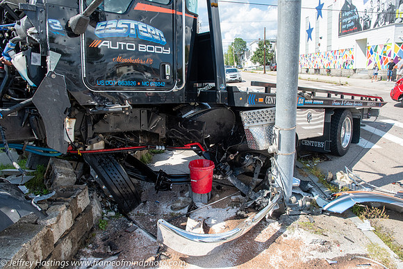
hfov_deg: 73.7
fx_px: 269
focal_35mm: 24
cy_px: 134
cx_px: 202
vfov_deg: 53.2
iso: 500
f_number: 11
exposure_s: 1/320
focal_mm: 16
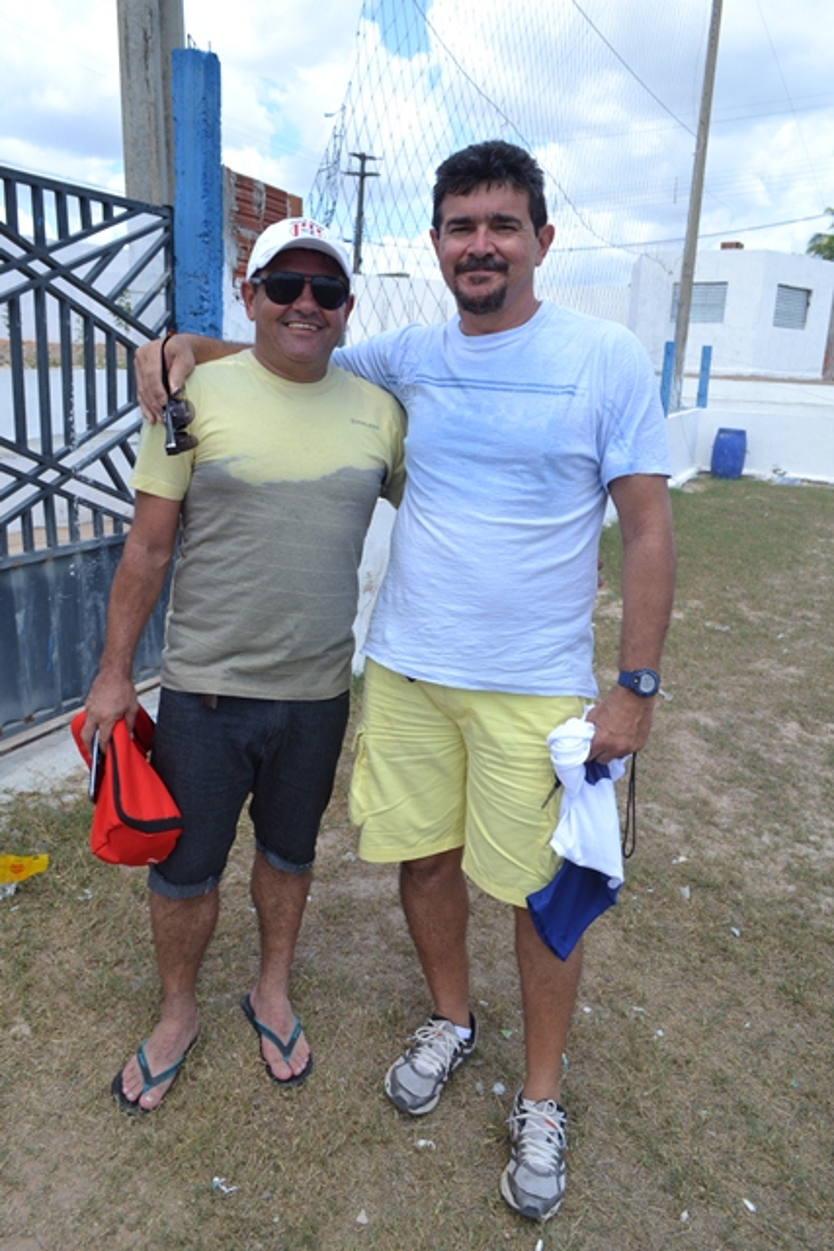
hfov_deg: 48.0
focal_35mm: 27
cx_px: 417
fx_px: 938
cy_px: 626
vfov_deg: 67.4
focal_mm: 18
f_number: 7.1
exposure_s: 1/200
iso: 100
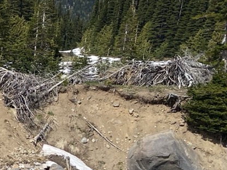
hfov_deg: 16.1
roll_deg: +1.0
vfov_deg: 14.0
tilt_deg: -18.9
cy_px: 225
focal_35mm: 101
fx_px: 662
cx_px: -195
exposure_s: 1/5495
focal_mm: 4.25
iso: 32
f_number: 1.8
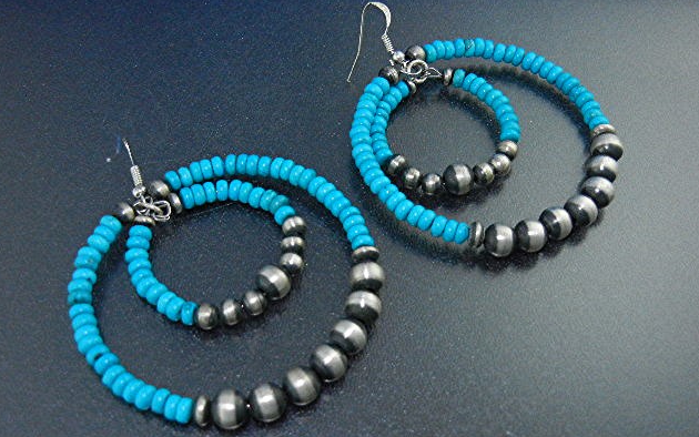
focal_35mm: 42
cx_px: 352
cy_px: 226
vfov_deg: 30.6
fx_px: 800
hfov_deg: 47.2
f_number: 7.4
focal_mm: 7.1
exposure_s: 1/30
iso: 800
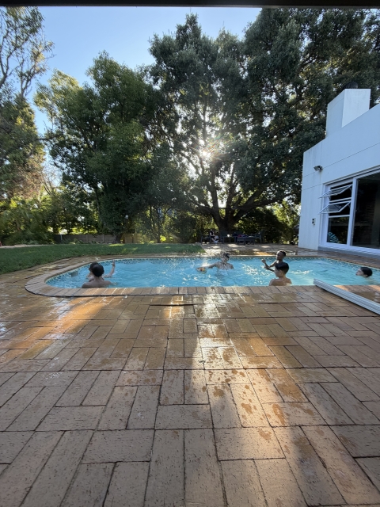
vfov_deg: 102.1
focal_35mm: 14
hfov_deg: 85.7
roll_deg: +2.2
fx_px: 205
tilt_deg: -5.5
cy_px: 254
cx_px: 190
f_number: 2.2
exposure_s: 1/134
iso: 50
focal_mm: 2.22
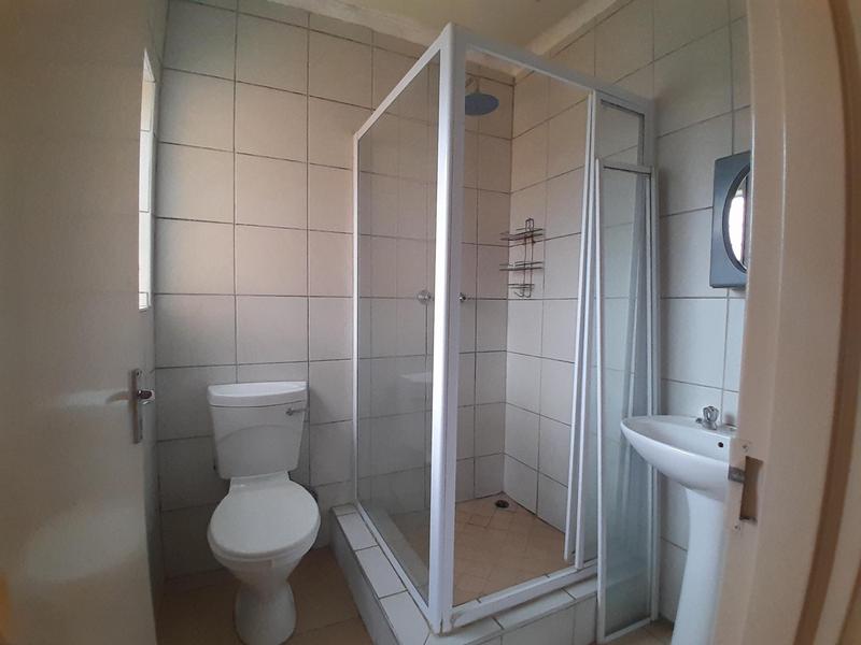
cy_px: 322
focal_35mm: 17
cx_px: 430
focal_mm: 1.46
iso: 160
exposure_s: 1/50
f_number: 2.2
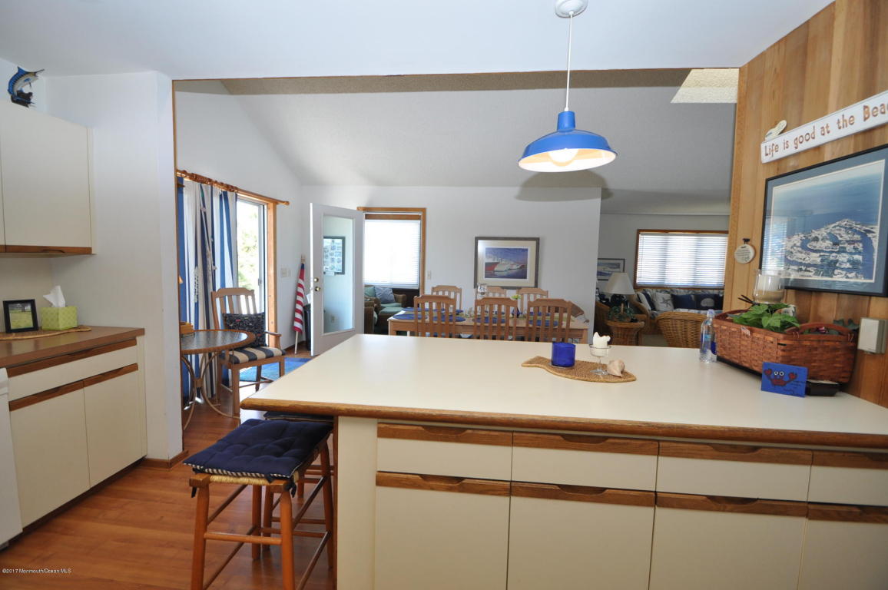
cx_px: 444
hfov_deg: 100.5
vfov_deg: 77.2
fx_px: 370
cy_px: 295
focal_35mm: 15
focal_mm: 10
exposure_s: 1/80
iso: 400
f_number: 4.5
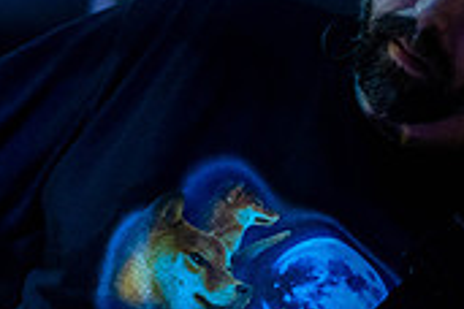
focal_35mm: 170
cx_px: 279
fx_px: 2191
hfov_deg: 12.1
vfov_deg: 8.1
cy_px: 234
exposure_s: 1/160
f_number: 2.2
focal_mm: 50
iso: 2500
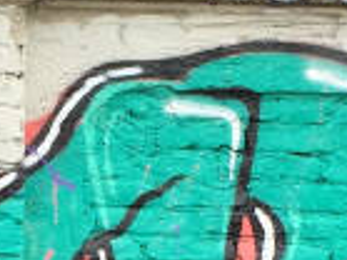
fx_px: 2143
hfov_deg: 9.2
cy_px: 365
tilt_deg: +0.1
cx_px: 80
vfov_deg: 6.9
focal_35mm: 214
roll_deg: -1.1
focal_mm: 4.15
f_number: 2.2
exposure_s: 1/732
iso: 32
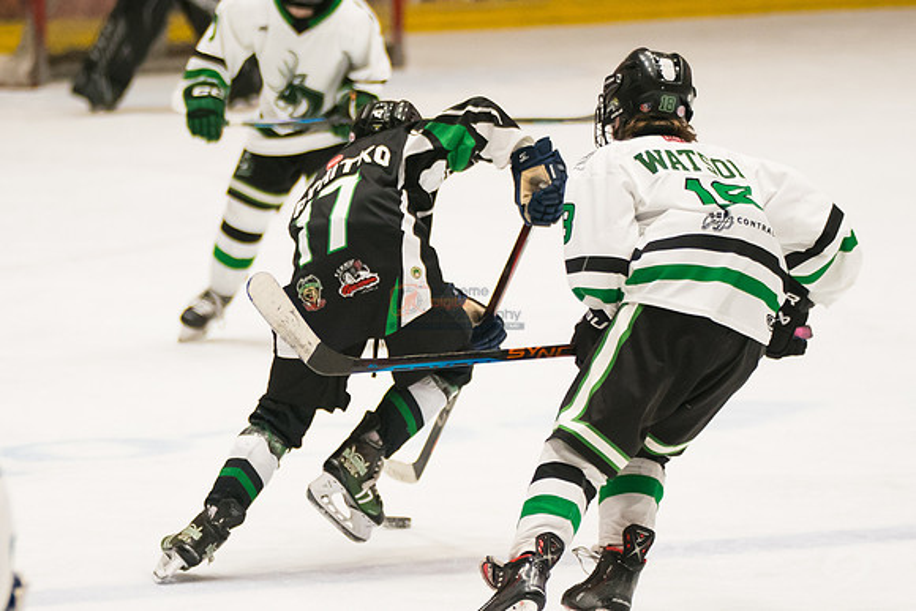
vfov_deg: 4.6
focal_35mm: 301
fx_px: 7650
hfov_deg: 6.9
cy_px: 226
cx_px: 327
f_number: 3.2
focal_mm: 148
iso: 3200
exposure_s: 1/1000
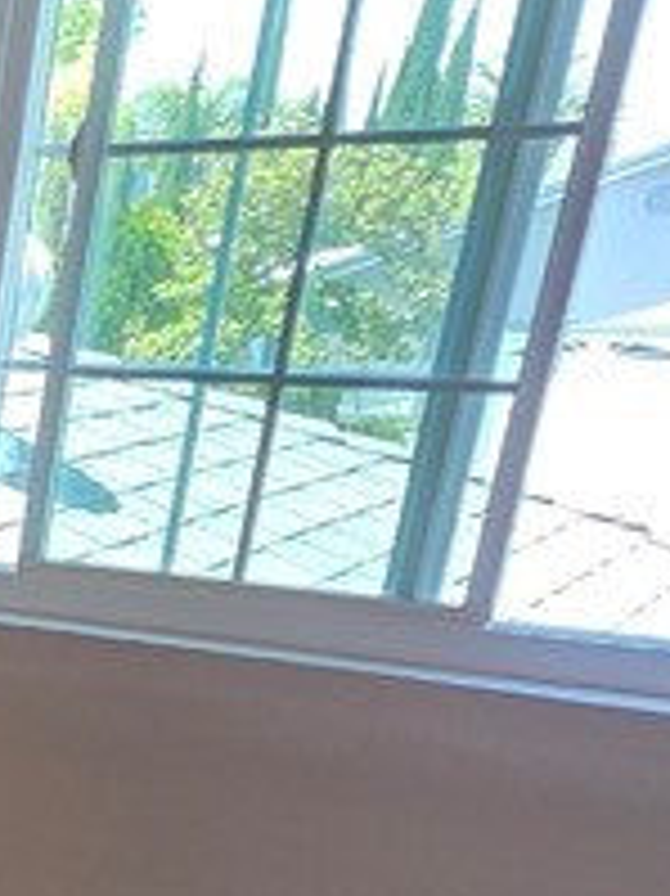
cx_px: -926
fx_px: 1731
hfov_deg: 14.5
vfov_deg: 27.1
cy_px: 923
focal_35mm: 67
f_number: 1.9
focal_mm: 2.2
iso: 125
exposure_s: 1/120
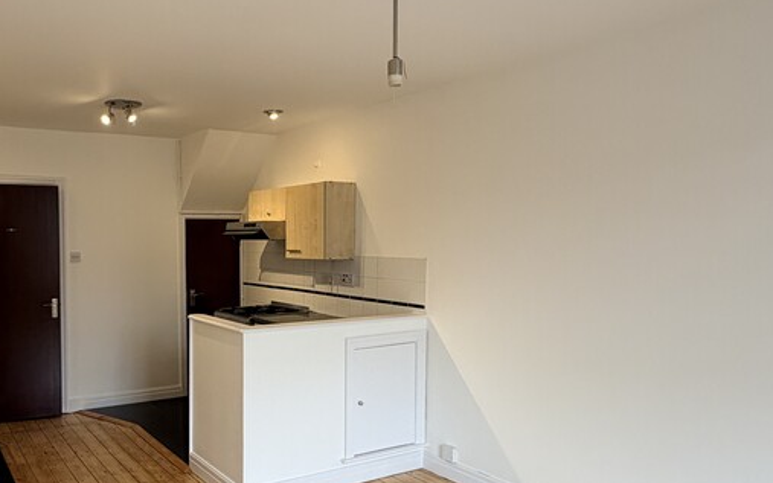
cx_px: 220
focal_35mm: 30
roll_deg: +0.7
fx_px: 632
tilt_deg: -3.1
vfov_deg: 41.8
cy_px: 274
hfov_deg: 60.4
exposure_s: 1/121
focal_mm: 2.22
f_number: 2.2
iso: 125
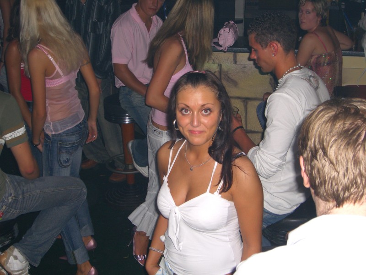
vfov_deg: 25.7
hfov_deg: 33.8
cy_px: 138
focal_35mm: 57
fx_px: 603
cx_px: 183
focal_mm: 11.8
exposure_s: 1/60
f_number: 3.6
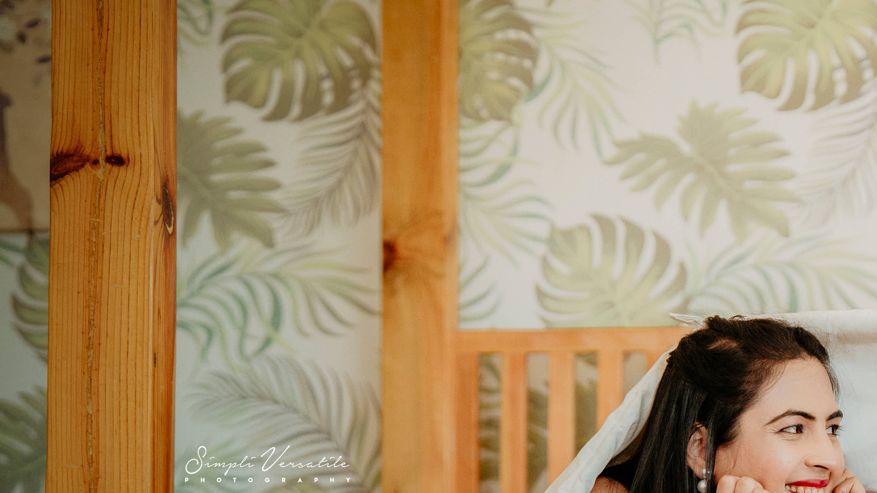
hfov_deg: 15.6
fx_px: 3116
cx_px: 944
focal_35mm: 134
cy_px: 355
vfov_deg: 9.0
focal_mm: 57
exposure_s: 1/1000
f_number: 2.2
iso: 1000
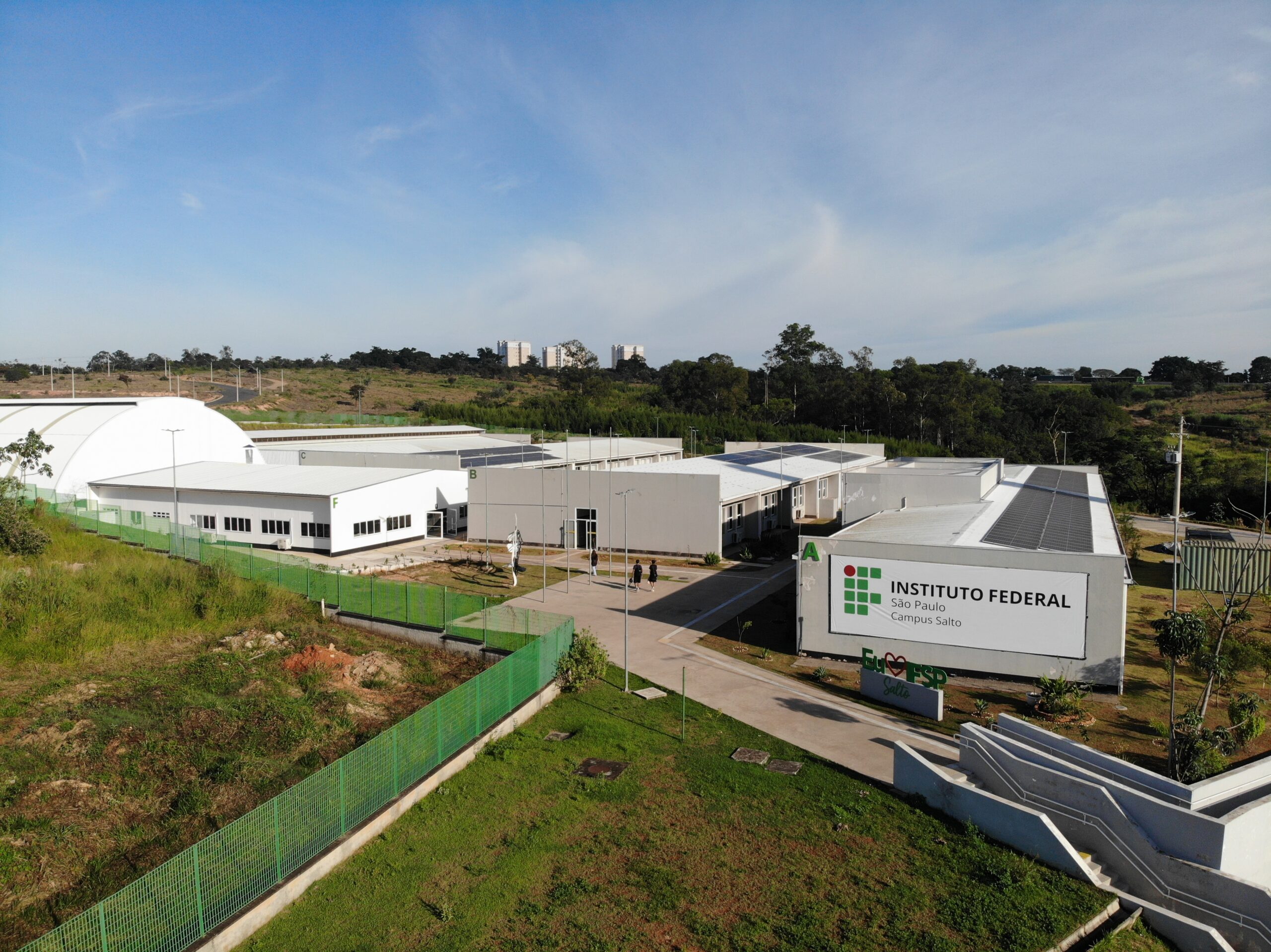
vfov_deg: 56.8
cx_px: 636
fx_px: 881
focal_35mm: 24
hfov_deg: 71.6
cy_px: 476
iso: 104
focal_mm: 4.5
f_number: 2.8
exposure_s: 1/1205
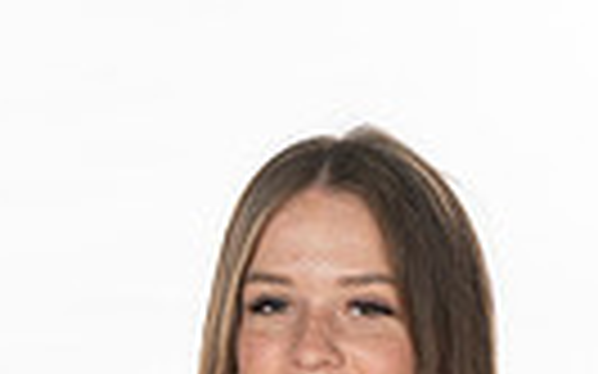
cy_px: 933
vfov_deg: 5.2
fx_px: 3942
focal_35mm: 242
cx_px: 180
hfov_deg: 8.7
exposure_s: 1/320
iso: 800
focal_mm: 70
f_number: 7.1
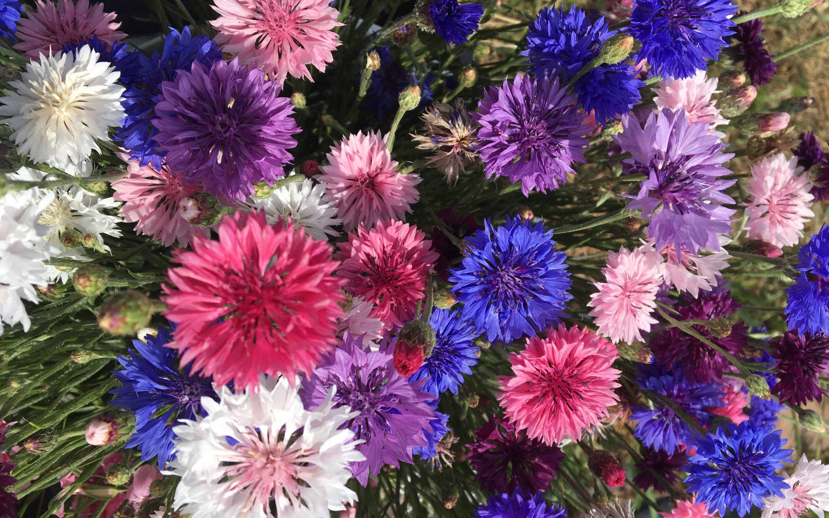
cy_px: 280
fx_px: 723
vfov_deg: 39.4
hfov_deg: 59.7
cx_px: 416
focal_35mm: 32
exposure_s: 1/1876
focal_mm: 4.15
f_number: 2.2
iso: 25
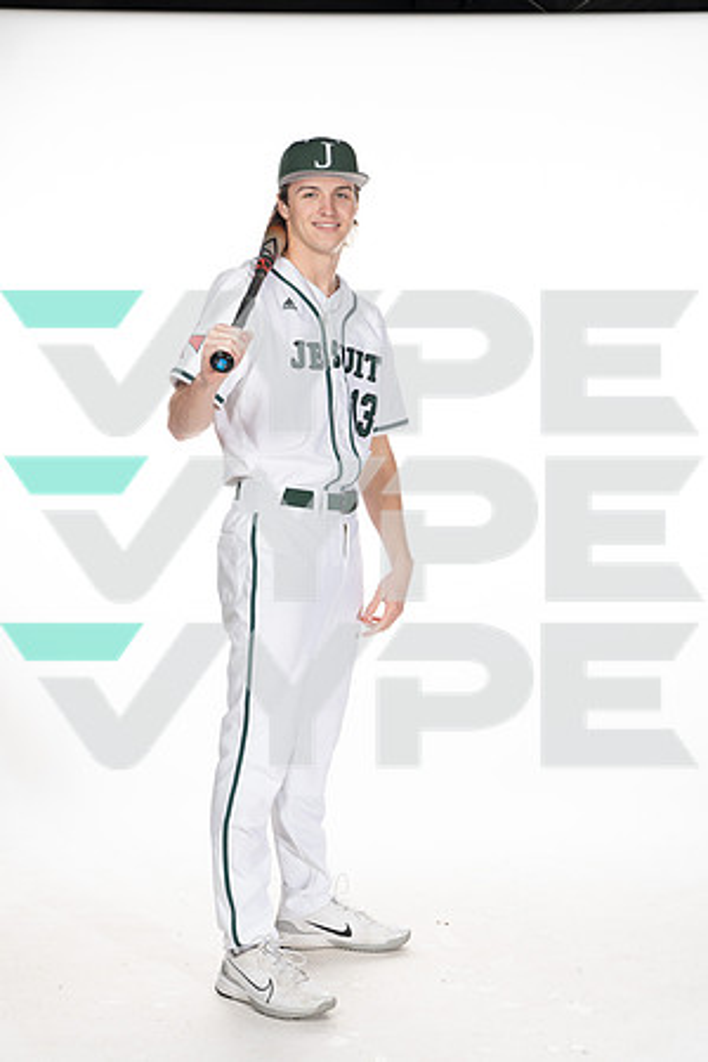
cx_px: 354
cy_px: 531
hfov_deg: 23.8
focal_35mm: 57
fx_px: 1681
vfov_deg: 35.1
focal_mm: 57
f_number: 6.3
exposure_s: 1/250
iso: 400
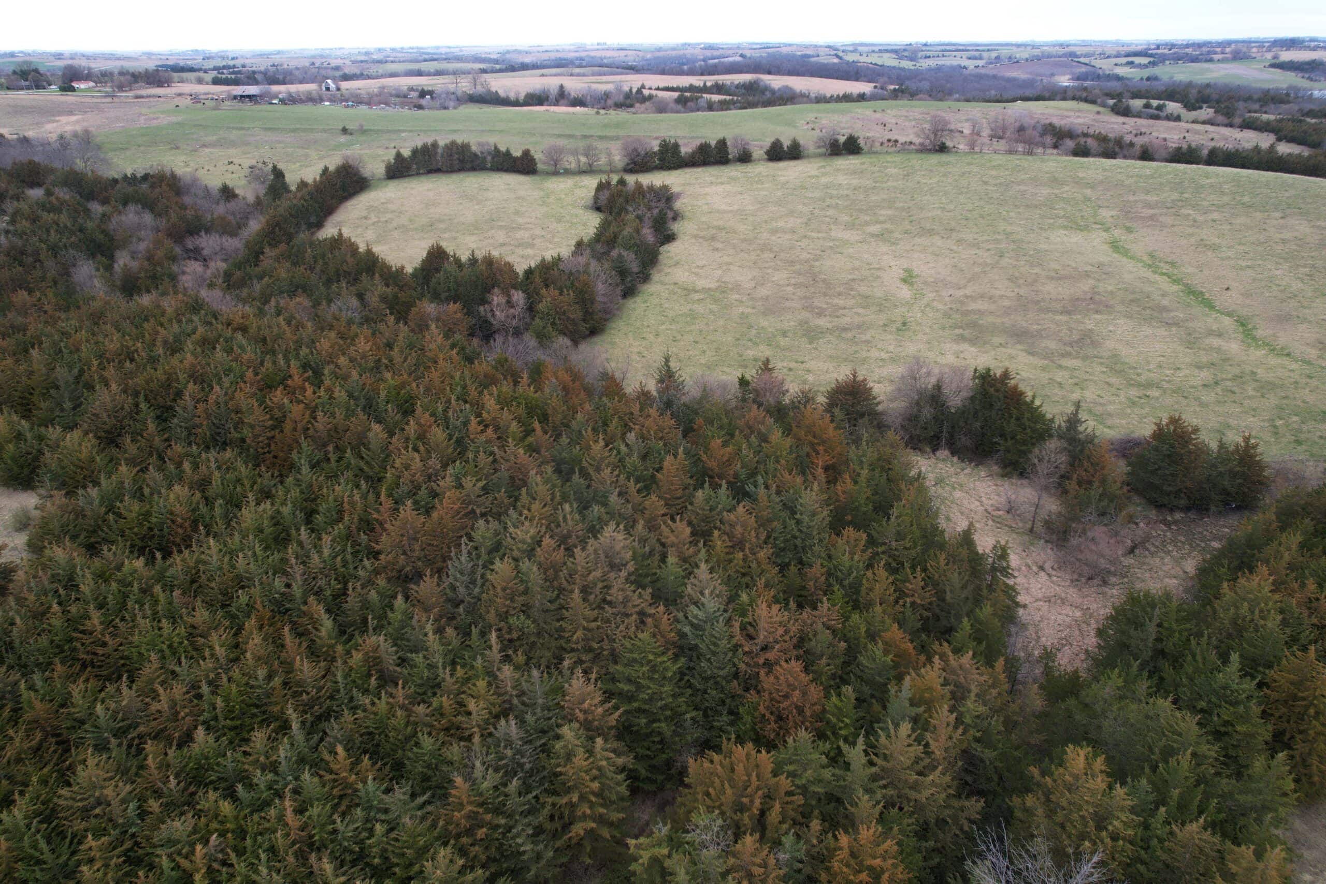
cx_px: 663
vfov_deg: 57.2
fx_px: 810
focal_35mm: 22
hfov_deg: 78.6
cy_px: 442
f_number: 2.8
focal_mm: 8.38
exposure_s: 1/250
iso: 100
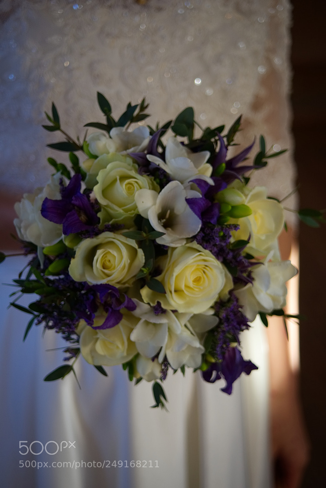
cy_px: 244
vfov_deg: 25.3
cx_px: 163
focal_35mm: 80
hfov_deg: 17.1
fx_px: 1084
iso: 250
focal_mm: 80
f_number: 5.6
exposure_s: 1/80
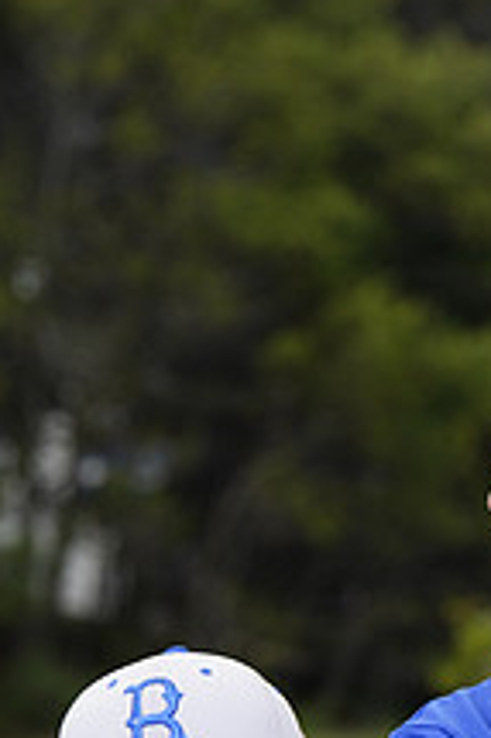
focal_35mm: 324
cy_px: 954
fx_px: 6639
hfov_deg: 4.2
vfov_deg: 6.3
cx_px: 324
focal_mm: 120
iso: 100
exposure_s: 1/250
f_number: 6.3
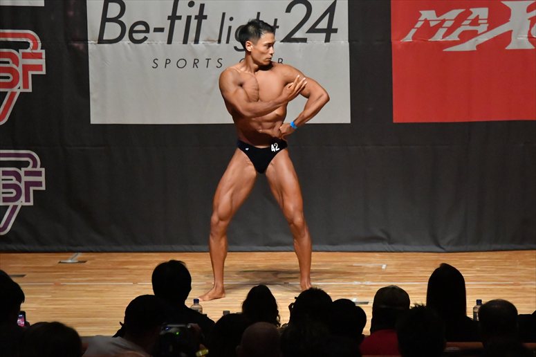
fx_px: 3572
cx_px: 268
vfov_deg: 5.7
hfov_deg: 8.6
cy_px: 178
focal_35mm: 240
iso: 12800
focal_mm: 160
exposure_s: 1/400
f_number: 5.6
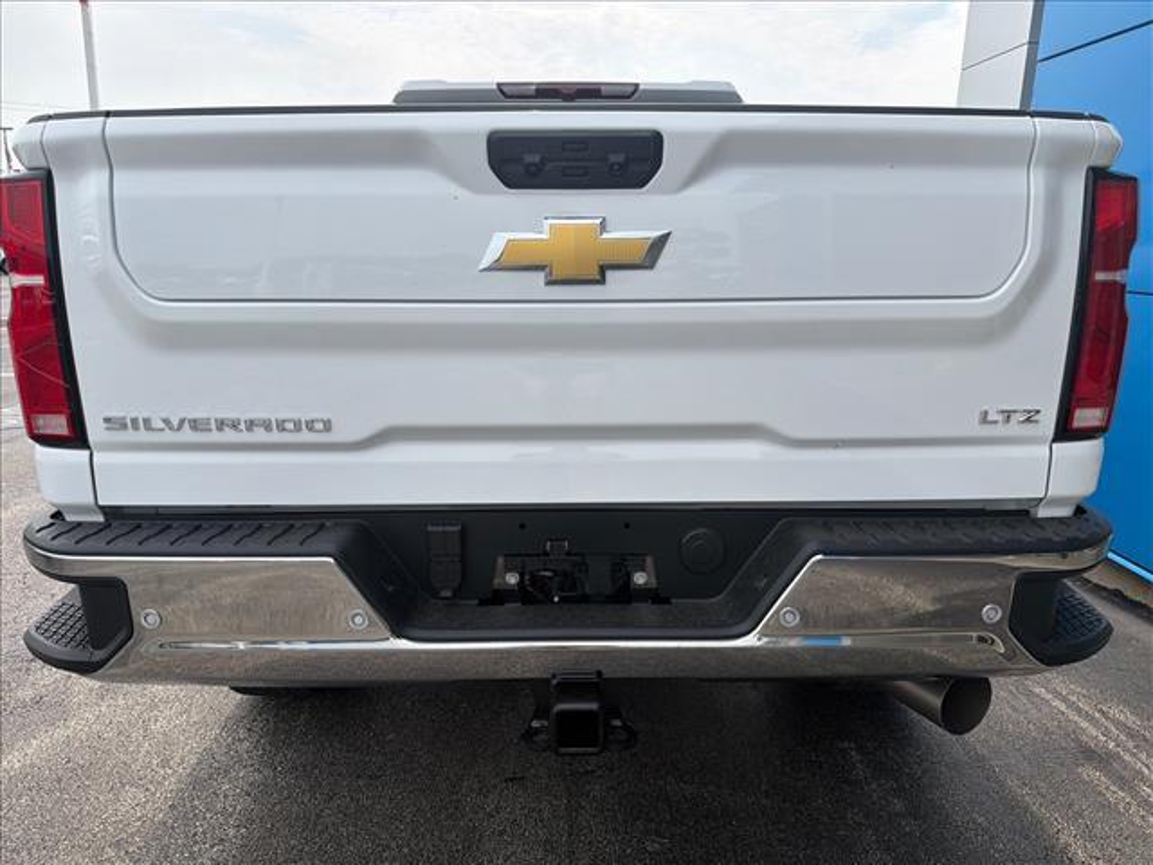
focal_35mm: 24
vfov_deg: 56.8
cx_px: 576
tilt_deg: -12.0
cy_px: 432
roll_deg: -2.9
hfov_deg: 71.6
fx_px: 799
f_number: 1.78
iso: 80
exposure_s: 1/3953
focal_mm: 6.76
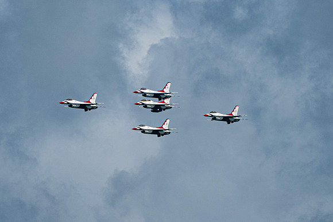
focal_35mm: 783
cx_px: 142
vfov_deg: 1.8
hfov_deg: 2.6
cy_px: 111
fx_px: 7240
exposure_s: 1/1600
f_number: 10
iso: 800
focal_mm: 400
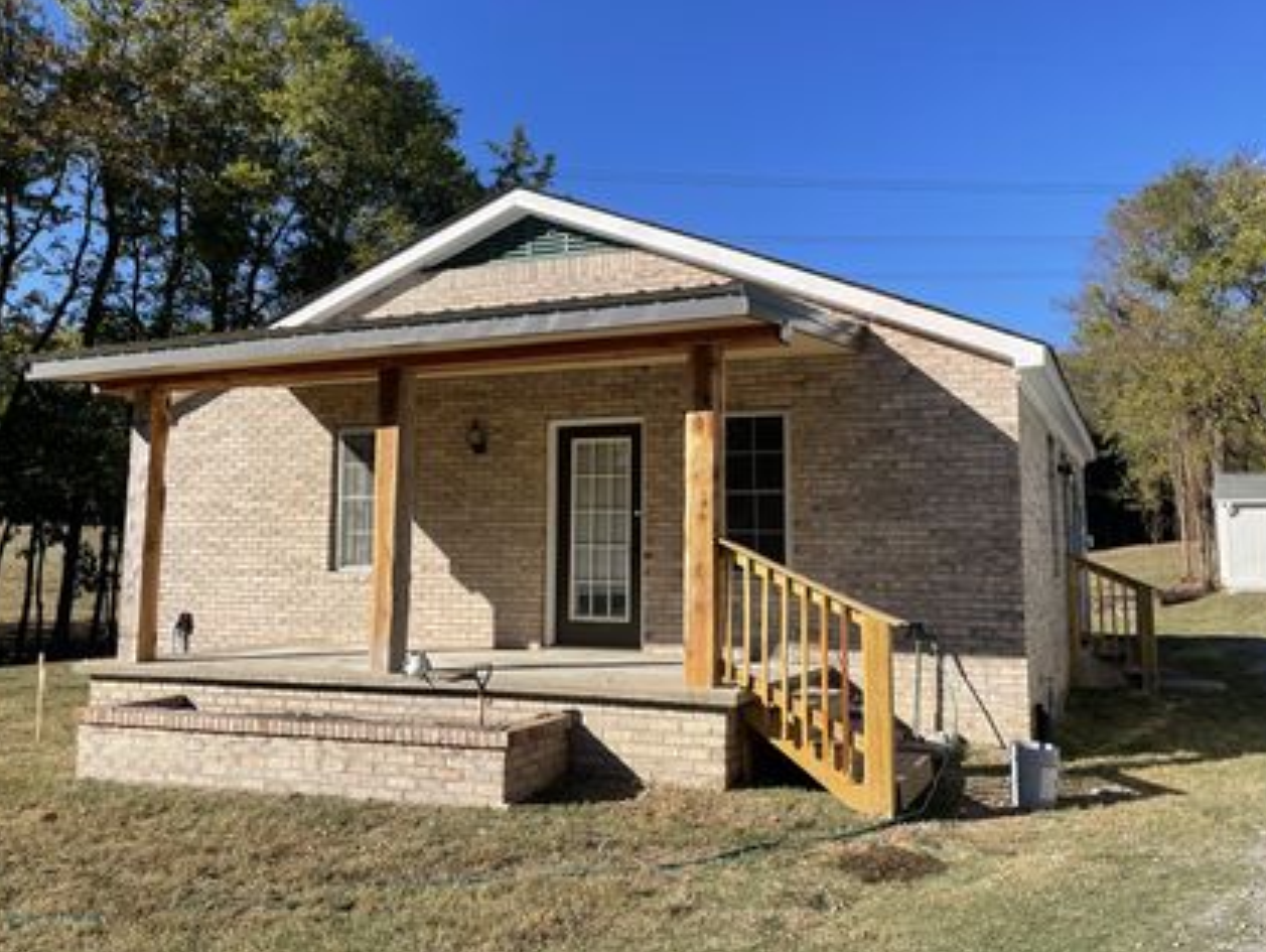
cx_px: 616
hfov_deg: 58.3
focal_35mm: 31
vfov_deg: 45.4
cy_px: 416
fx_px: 1135
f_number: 1.6
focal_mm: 4.2
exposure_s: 1/2959
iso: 32
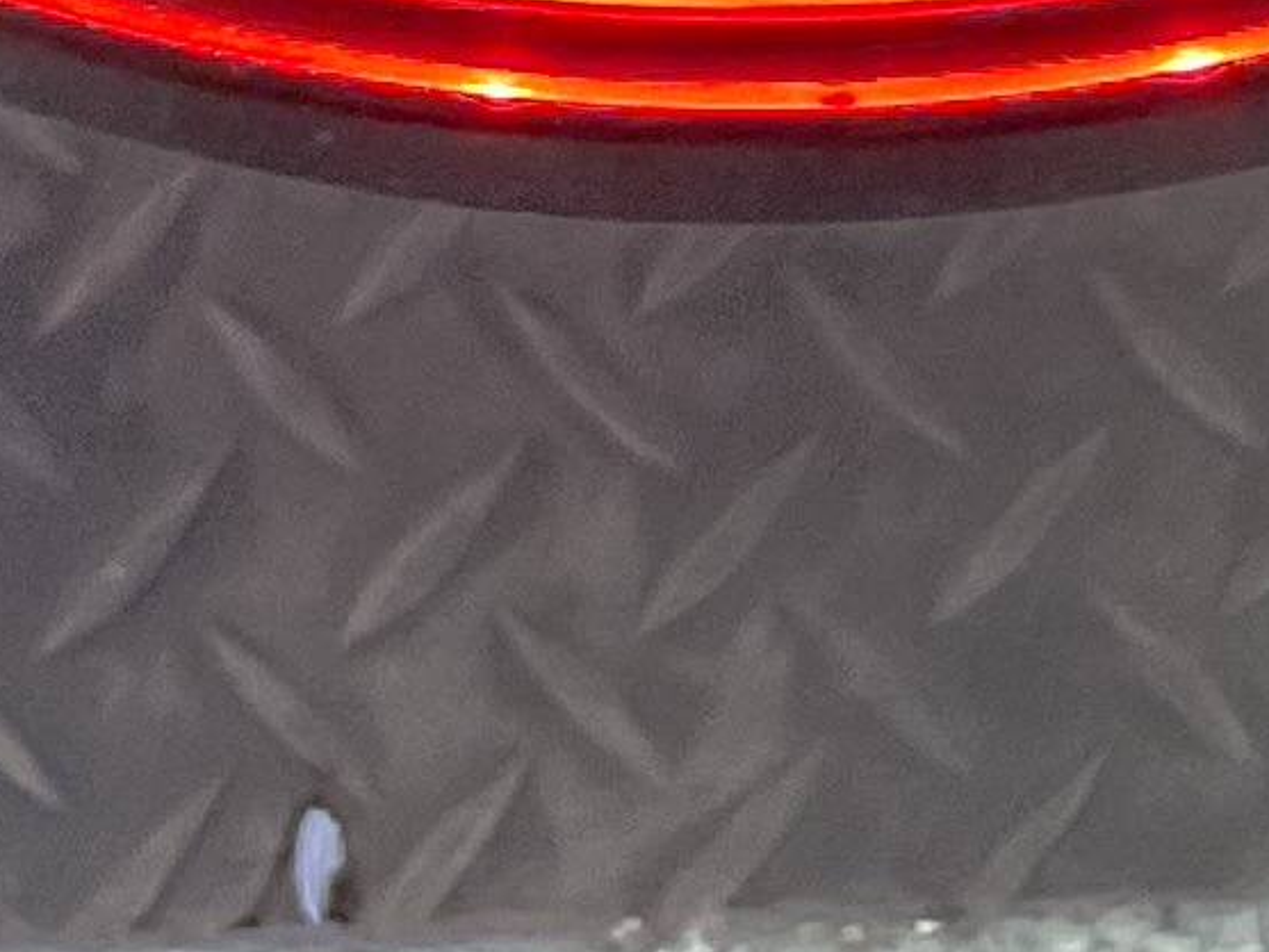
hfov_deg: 9.4
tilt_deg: -67.2
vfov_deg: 6.6
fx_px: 7700
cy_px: -1556
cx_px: 895
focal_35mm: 210
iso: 160
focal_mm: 3
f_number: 1.8
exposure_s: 1/60
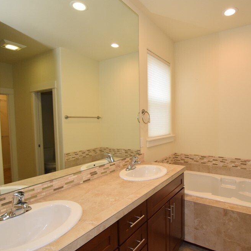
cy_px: 123
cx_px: 153
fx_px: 164
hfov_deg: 73.9
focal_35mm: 20
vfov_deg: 74.8
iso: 800
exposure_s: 1/125
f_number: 4
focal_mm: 10
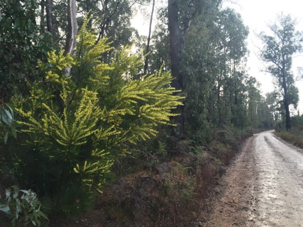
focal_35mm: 29
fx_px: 254
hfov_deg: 61.7
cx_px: 152
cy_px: 114
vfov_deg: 48.2
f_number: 2.2
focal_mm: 4.15
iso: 40
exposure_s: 1/30
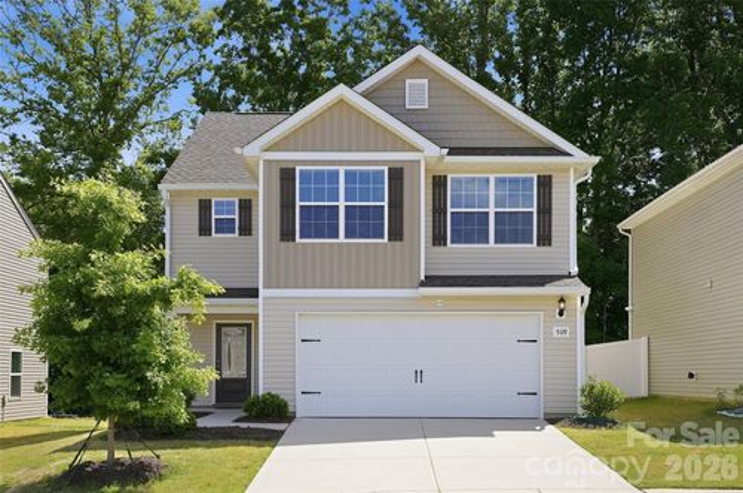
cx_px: 372
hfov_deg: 46.5
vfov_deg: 31.8
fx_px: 866
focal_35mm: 42
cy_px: 246
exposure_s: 1/125
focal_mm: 42
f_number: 9
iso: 100
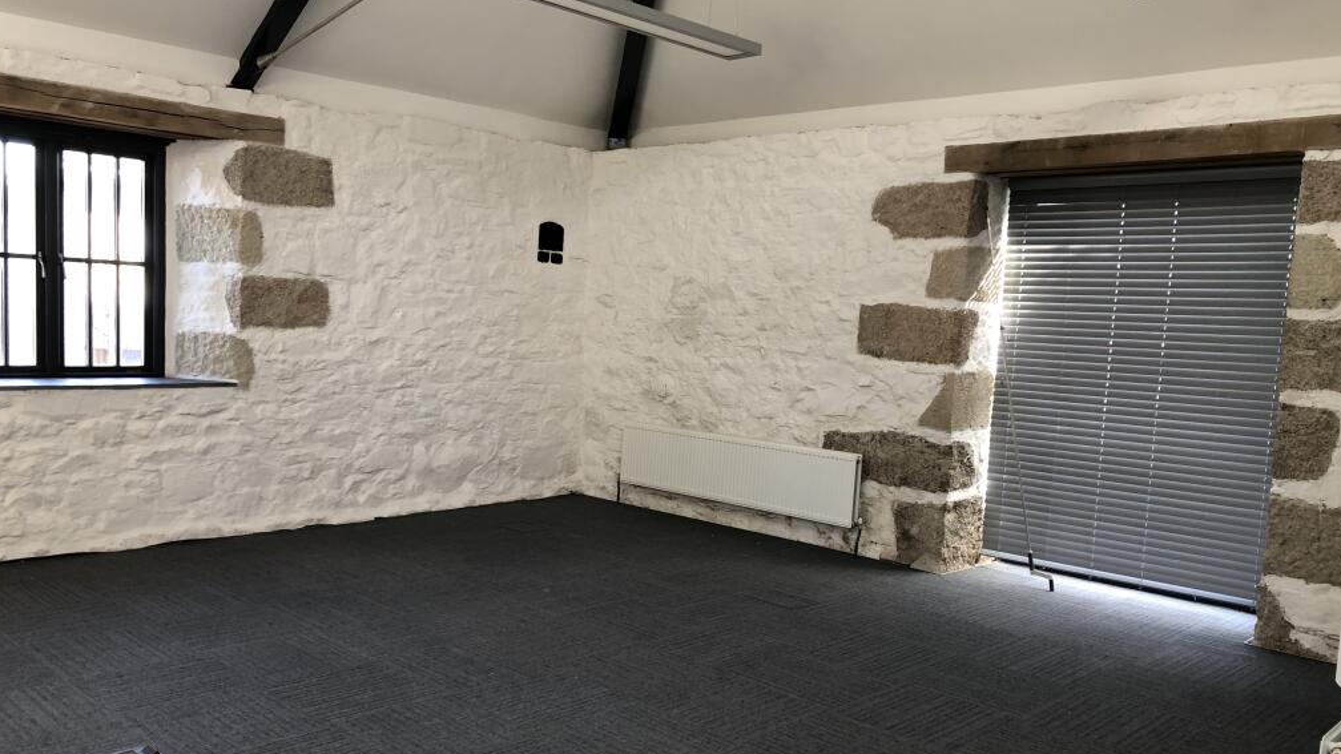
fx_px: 1102
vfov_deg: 37.7
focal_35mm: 31
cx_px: 669
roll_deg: -2.0
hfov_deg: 62.6
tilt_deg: -5.4
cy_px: 422
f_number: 1.8
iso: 32
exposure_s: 1/29
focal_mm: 4
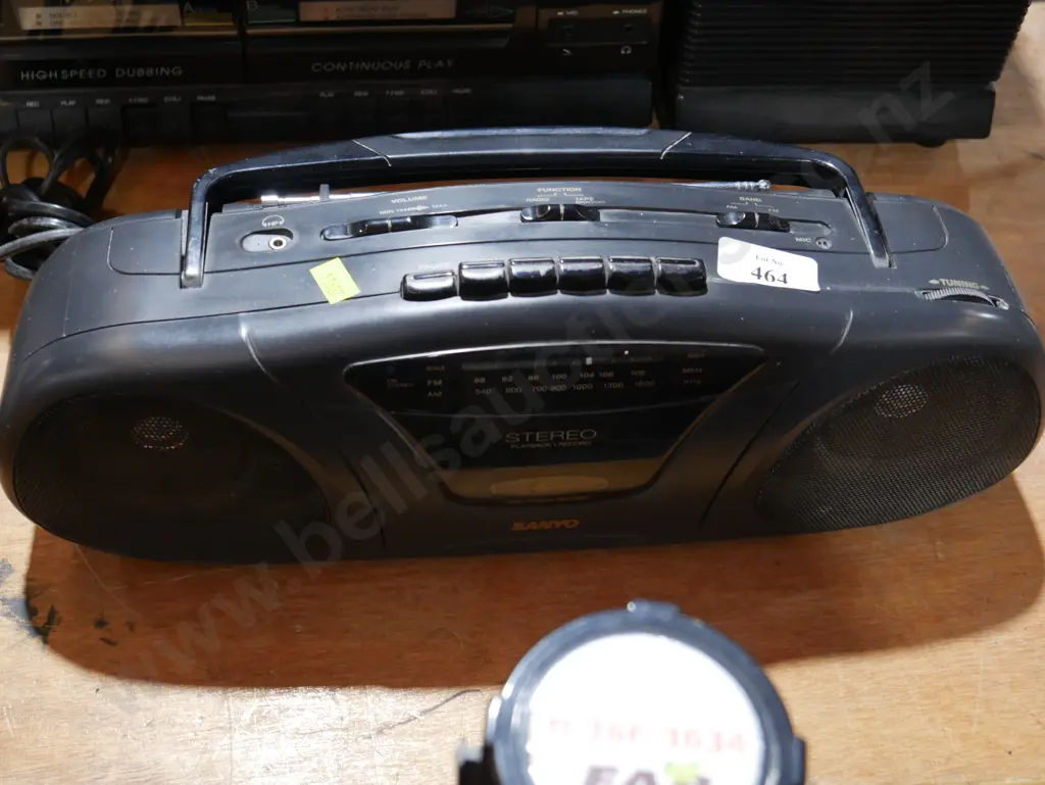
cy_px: 392
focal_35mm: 44
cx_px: 522
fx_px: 1329
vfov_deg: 32.9
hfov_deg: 42.9
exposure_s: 1/60
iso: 800
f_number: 4.7
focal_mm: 22
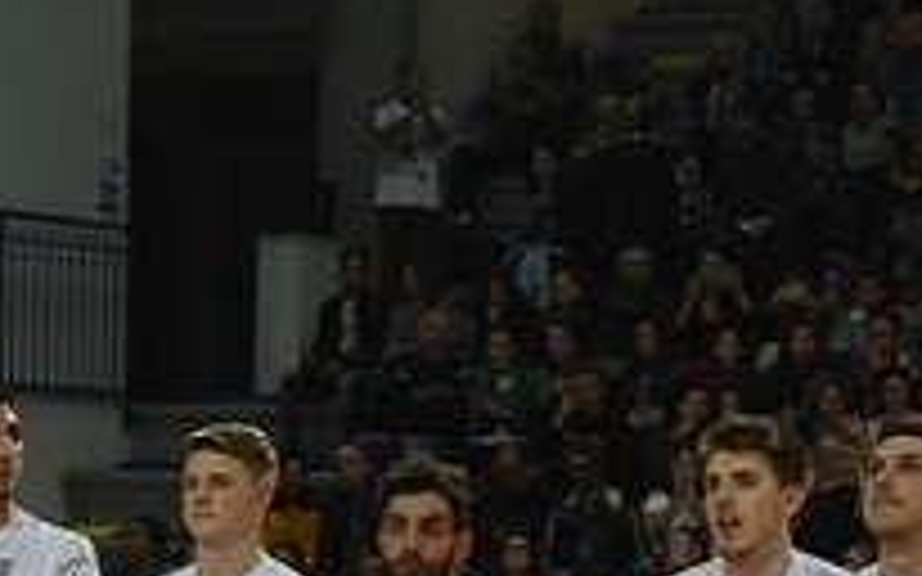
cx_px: 499
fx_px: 5200
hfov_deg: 10.1
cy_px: 634
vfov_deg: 6.3
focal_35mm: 207
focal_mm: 48
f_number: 3.5
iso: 3200
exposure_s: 1/800
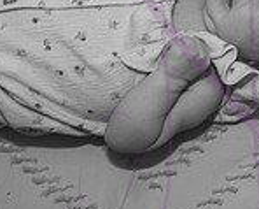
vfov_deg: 16.1
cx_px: 416
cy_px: -39
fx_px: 707
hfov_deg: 18.0
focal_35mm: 92
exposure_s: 1/320
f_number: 14
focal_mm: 24
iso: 800
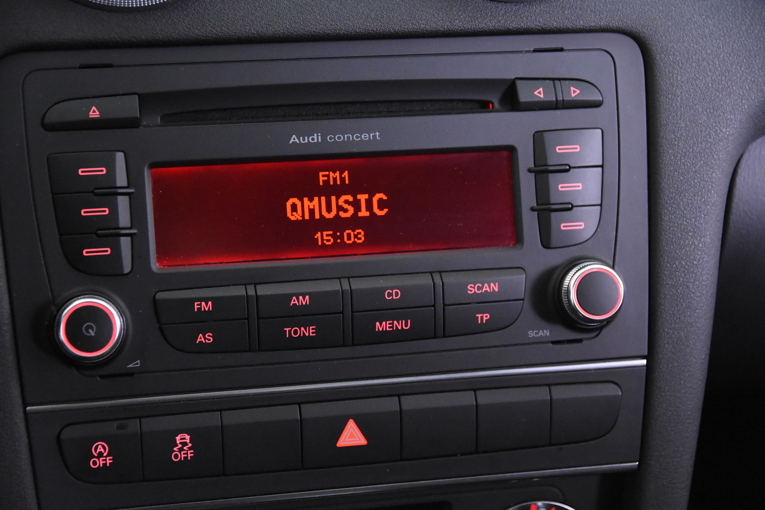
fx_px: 1657
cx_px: 382
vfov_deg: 17.5
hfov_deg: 26.0
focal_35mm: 78
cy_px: 255
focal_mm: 52
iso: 8000
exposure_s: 1/80
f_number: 3.8
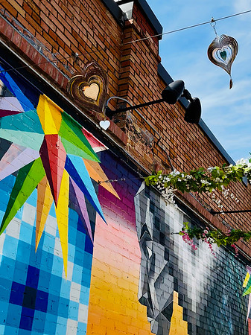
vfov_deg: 39.7
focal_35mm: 48
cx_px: 126
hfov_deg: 30.2
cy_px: 168
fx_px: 465
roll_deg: -5.9
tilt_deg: +23.3
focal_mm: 6.86
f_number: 1.78
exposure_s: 1/4367
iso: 64
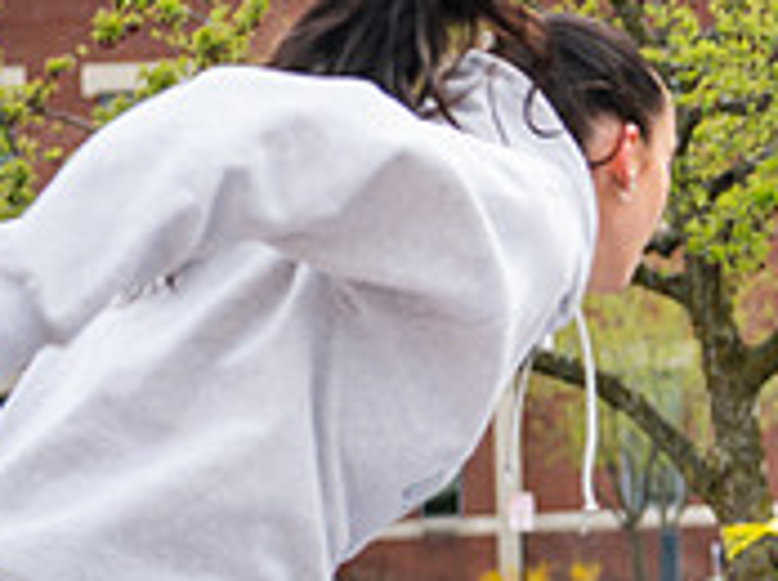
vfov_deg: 8.0
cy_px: 311
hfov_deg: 10.2
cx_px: 1234
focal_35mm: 186
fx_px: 4175
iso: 160
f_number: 3.5
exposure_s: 1/800
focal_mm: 58
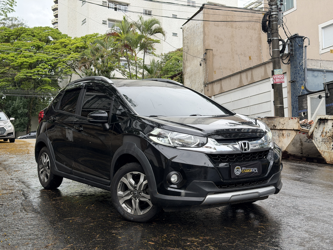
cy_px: 125
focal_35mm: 48
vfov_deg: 30.3
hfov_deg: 39.7
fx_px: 462
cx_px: 166
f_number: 1.78
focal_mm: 6.76
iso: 64
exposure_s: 1/625
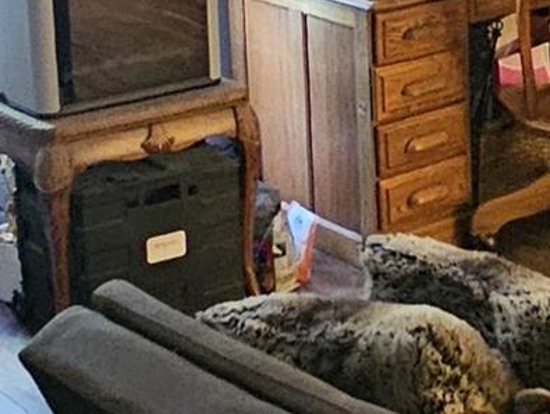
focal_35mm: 101
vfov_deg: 14.6
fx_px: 1606
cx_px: 525
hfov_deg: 19.0
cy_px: 75
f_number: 2.2
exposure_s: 1/30
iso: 640
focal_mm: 2.2
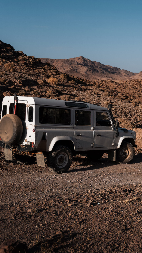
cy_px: 126
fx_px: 352
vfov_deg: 39.4
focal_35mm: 53
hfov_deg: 21.6
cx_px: 155
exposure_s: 1/8000
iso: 200
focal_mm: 33.4
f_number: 2.8
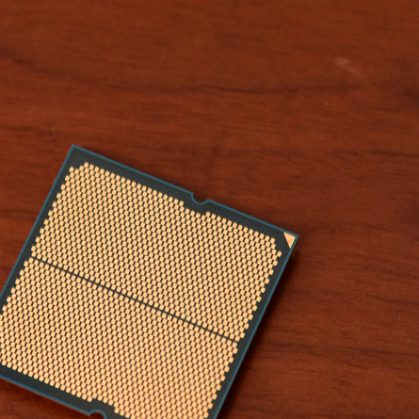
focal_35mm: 235
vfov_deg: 7.4
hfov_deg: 7.4
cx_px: 146
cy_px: 300
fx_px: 3218
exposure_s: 1/60
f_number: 5.6
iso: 1600
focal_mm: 120
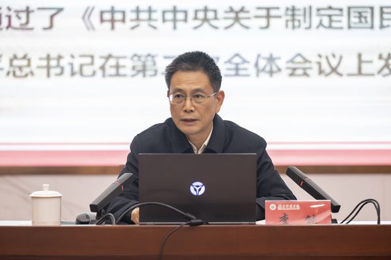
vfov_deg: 6.9
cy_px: 130
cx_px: 196
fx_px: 2172
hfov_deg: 10.3
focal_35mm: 200
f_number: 4
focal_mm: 200
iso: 1250
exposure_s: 1/160
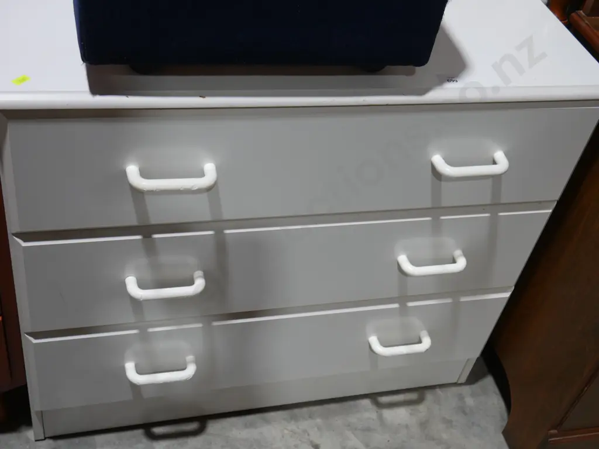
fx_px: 796
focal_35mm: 46
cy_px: 224
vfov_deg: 31.5
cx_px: 300
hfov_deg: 41.2
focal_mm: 23
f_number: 5.1
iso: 320
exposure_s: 1/60
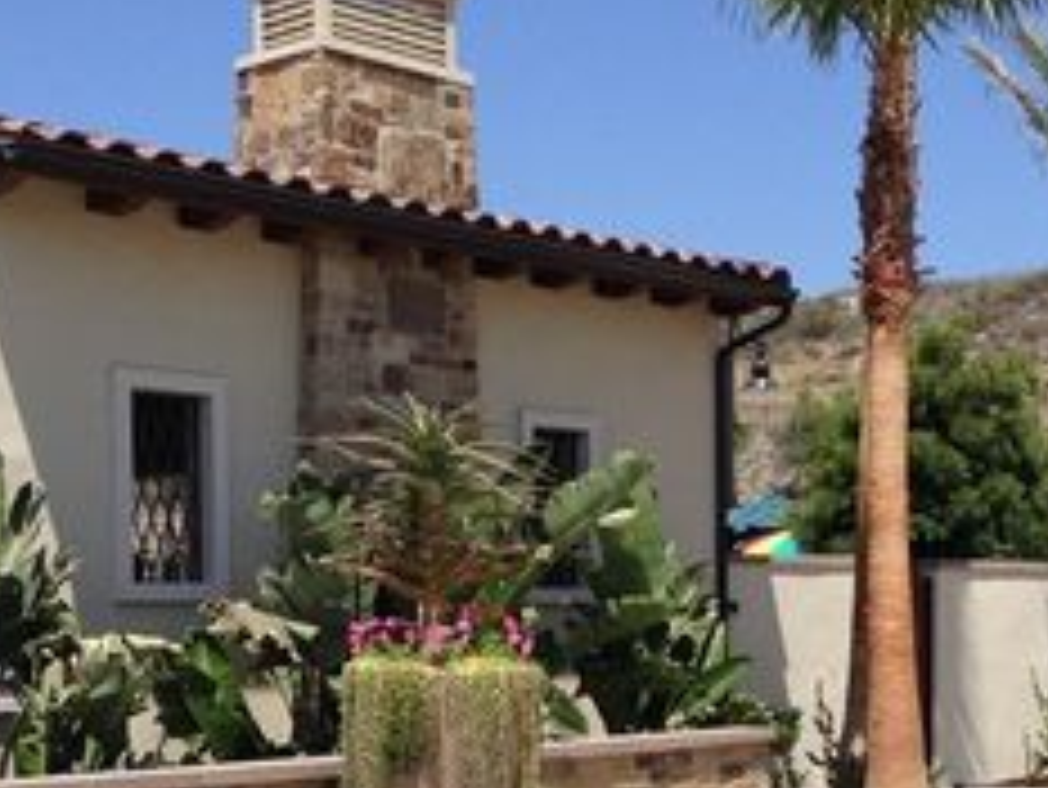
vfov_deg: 19.4
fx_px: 2272
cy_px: 664
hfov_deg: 25.9
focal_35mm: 75
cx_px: 634
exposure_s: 1/1972
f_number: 2.4
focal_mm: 4.28
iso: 50
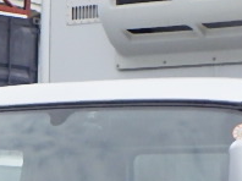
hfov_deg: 13.6
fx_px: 1012
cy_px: 243
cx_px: 123
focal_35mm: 145
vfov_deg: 10.0
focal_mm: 5
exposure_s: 1/1000
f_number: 4.2
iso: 250
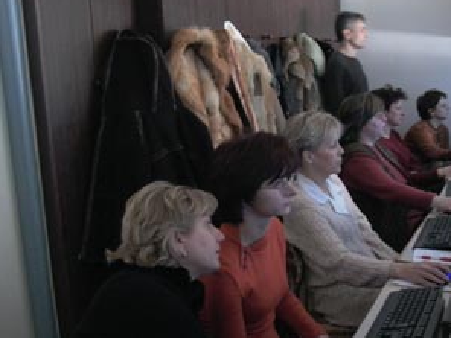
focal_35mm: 45
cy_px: 180
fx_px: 586
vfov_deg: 32.2
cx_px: 264
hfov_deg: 41.9
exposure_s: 1/8
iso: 200
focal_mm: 8.19
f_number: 2.13
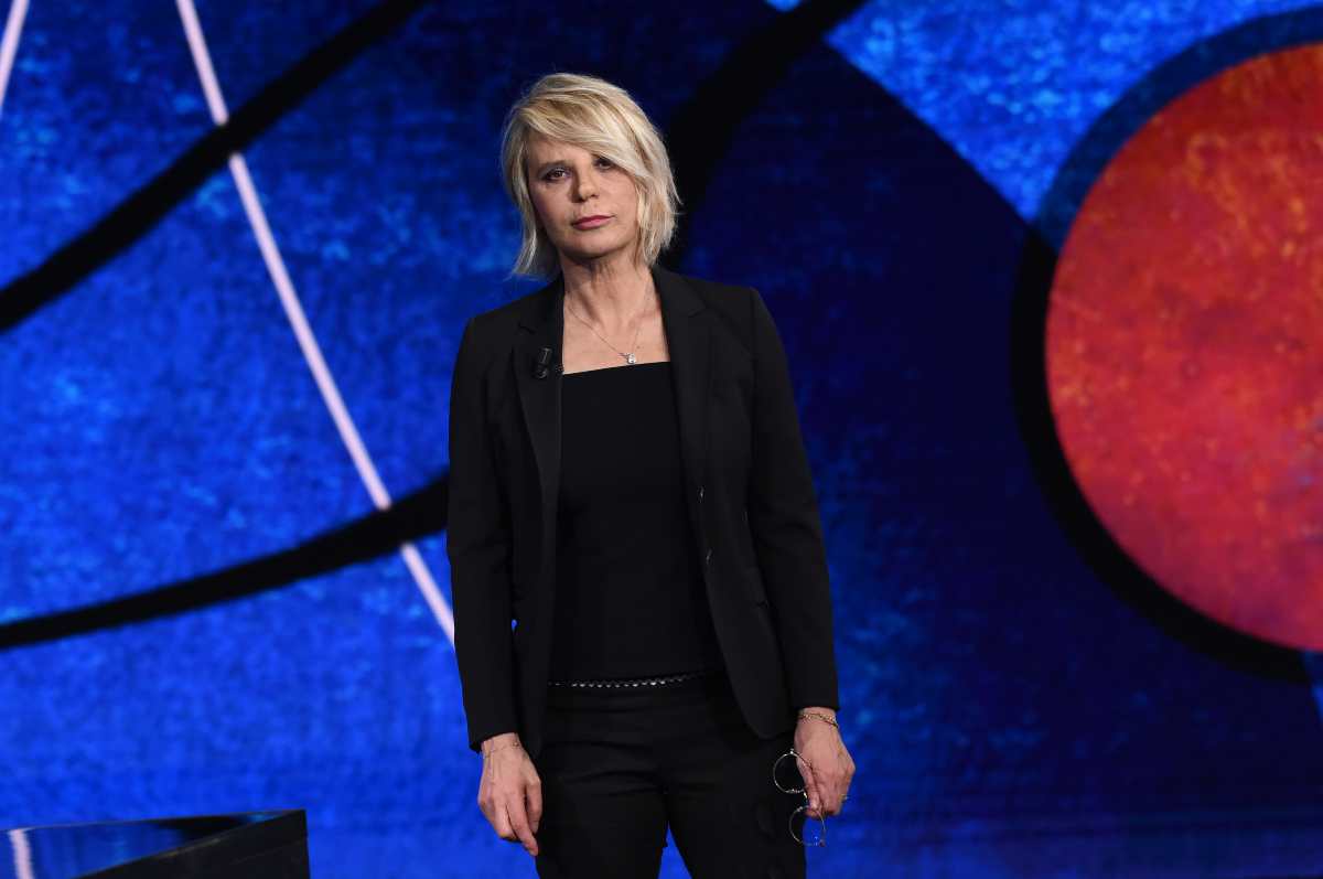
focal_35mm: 220
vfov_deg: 6.2
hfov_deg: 9.4
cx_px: 662
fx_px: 8075
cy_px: 440
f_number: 5.6
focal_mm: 220
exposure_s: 1/250
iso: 5000
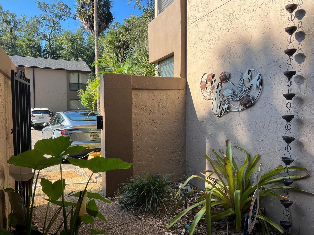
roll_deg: +0.5
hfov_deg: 67.3
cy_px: 118
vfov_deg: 53.1
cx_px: 157
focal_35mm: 26
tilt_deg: -3.3
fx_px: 236
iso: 50
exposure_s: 1/965
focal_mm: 5.7
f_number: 1.5
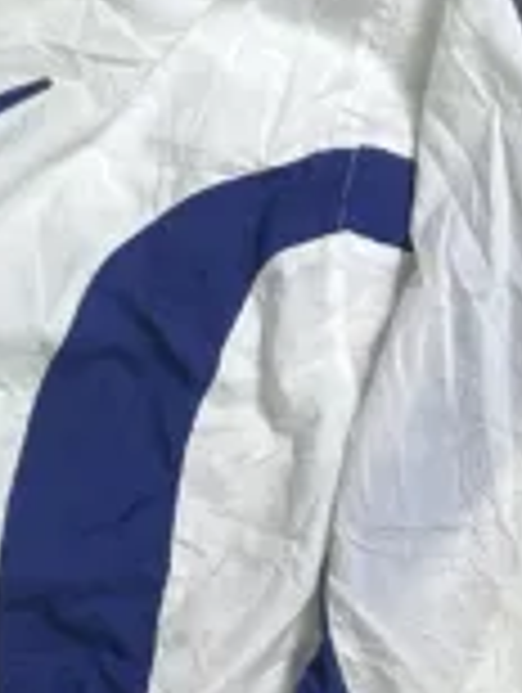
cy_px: 533
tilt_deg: -68.8
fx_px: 1805
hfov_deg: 15.6
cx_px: -171
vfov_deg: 21.5
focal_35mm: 90
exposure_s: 1/50
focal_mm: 5.7
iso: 80
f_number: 1.5
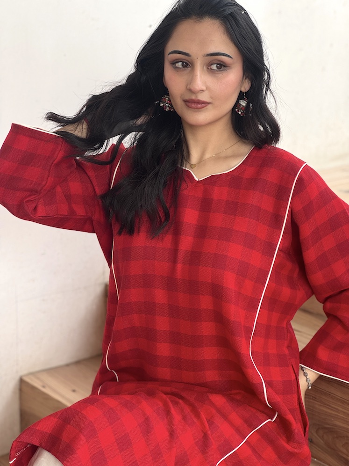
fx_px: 1035
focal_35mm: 77
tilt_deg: -13.5
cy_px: 233
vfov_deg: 25.3
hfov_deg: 19.1
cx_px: 174
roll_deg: +0.1
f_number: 2.8
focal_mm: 9
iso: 40
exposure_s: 1/99
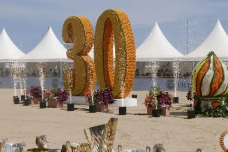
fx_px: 494
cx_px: 114
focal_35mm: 78
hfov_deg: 26.0
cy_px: 76
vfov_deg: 17.5
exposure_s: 1/2000
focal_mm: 34
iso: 200
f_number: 5.6
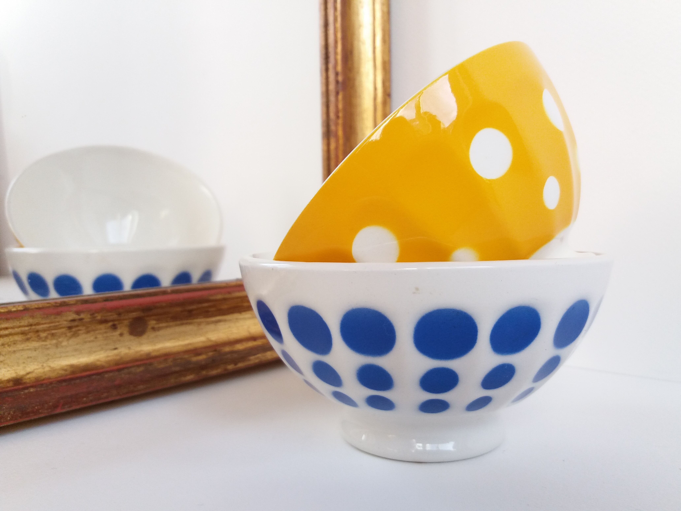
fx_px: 551
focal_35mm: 28
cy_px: 256
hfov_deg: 63.4
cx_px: 340
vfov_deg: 49.7
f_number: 1.9
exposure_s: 1/104
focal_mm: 3.7
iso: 100
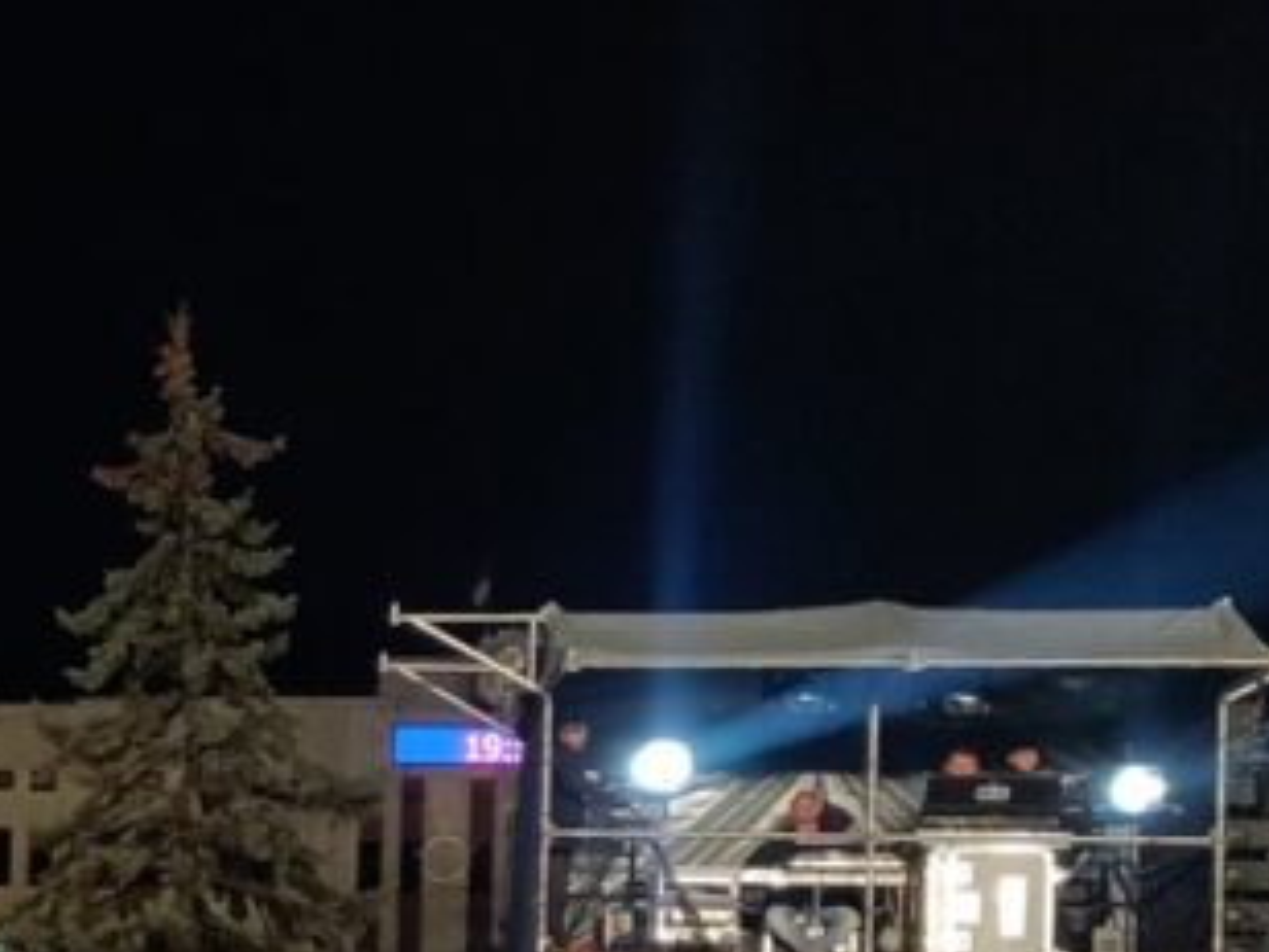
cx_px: -688
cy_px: 1100
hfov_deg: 20.0
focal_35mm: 83
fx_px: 3043
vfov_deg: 17.1
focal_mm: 4.25
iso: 1000
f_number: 1.7
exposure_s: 1/50
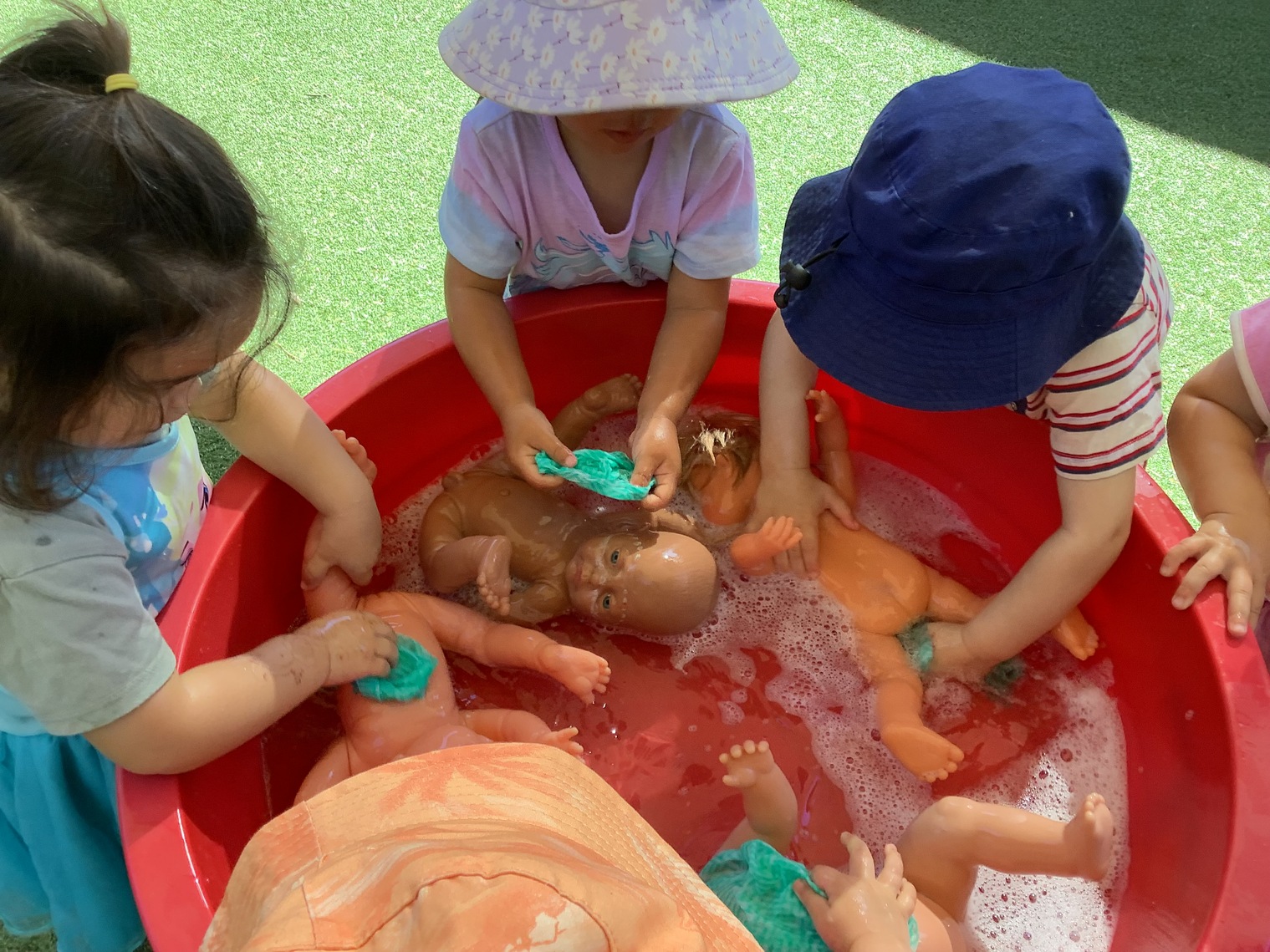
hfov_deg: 58.4
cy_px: 476
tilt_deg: -50.6
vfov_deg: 45.4
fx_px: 1137
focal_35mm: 31
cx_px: 635
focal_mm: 3.3
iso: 50
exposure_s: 1/120
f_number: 2.4
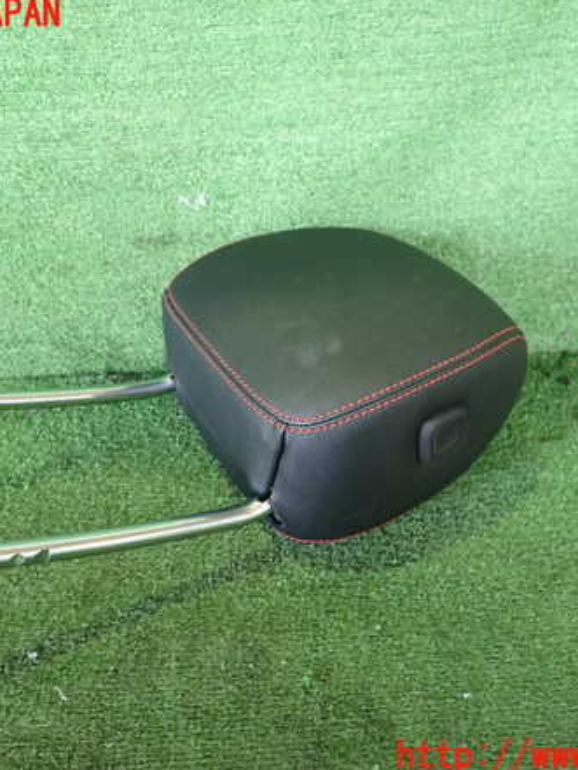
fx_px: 757
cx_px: 267
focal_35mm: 34
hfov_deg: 41.8
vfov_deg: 53.9
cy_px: 386
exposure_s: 1/30
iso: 500
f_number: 2
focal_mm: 4.5
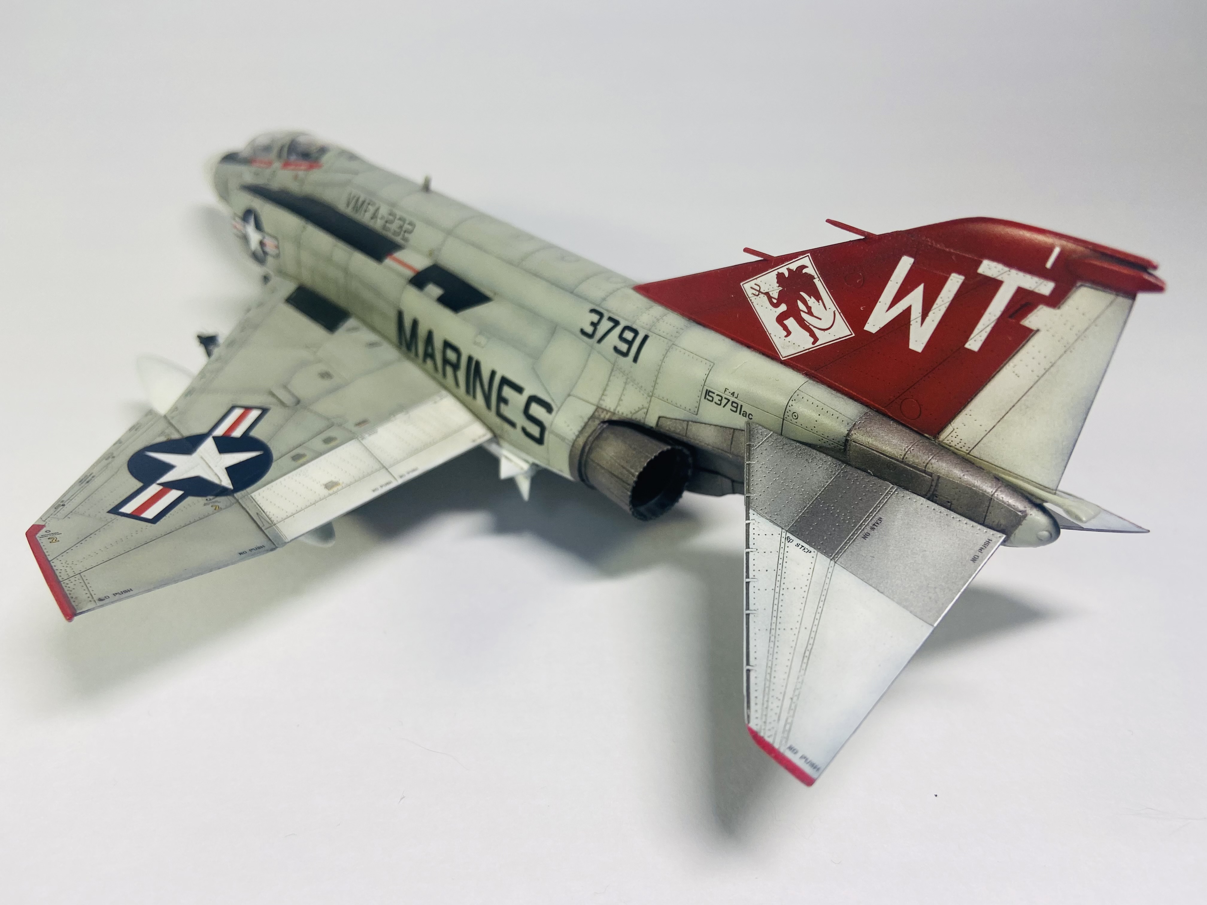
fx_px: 907
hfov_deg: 67.3
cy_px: 452
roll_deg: -1.7
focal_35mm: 26
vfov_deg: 53.1
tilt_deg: -27.9
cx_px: 604
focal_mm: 4.25
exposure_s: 1/161
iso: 32
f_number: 1.8
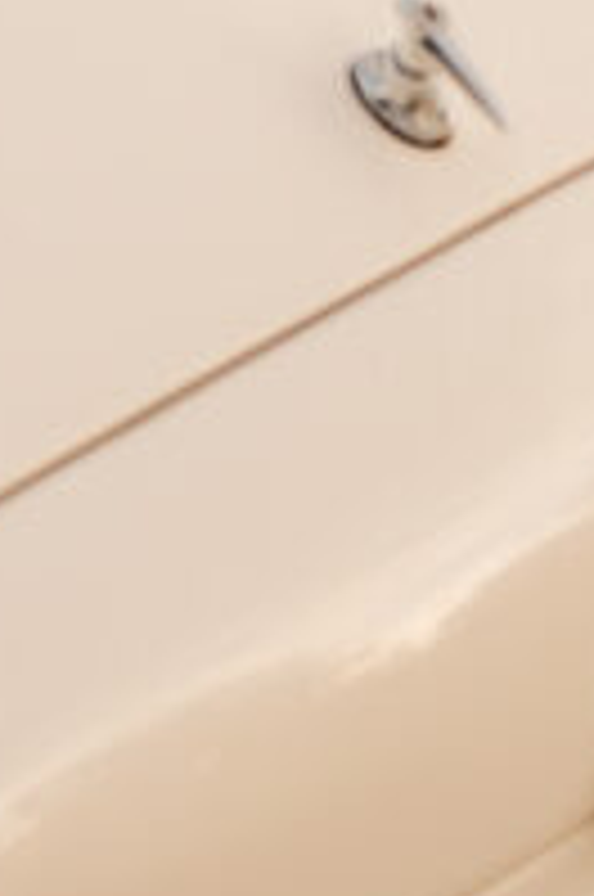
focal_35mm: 169
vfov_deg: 10.2
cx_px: 448
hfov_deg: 8.1
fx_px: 4197
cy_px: -1432
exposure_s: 1/100
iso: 100
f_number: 4
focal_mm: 24
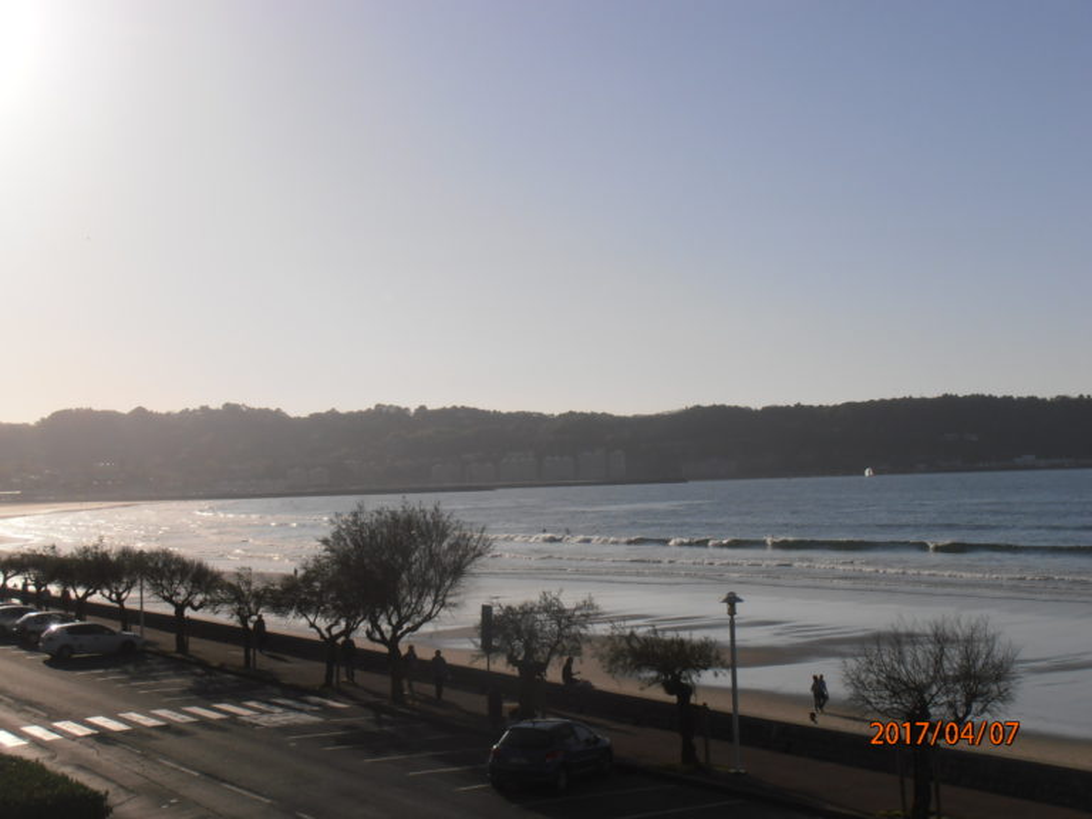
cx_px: 546
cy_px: 410
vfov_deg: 25.7
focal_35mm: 57
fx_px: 1798
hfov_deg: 33.8
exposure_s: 1/640
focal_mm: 10.04
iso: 80
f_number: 11
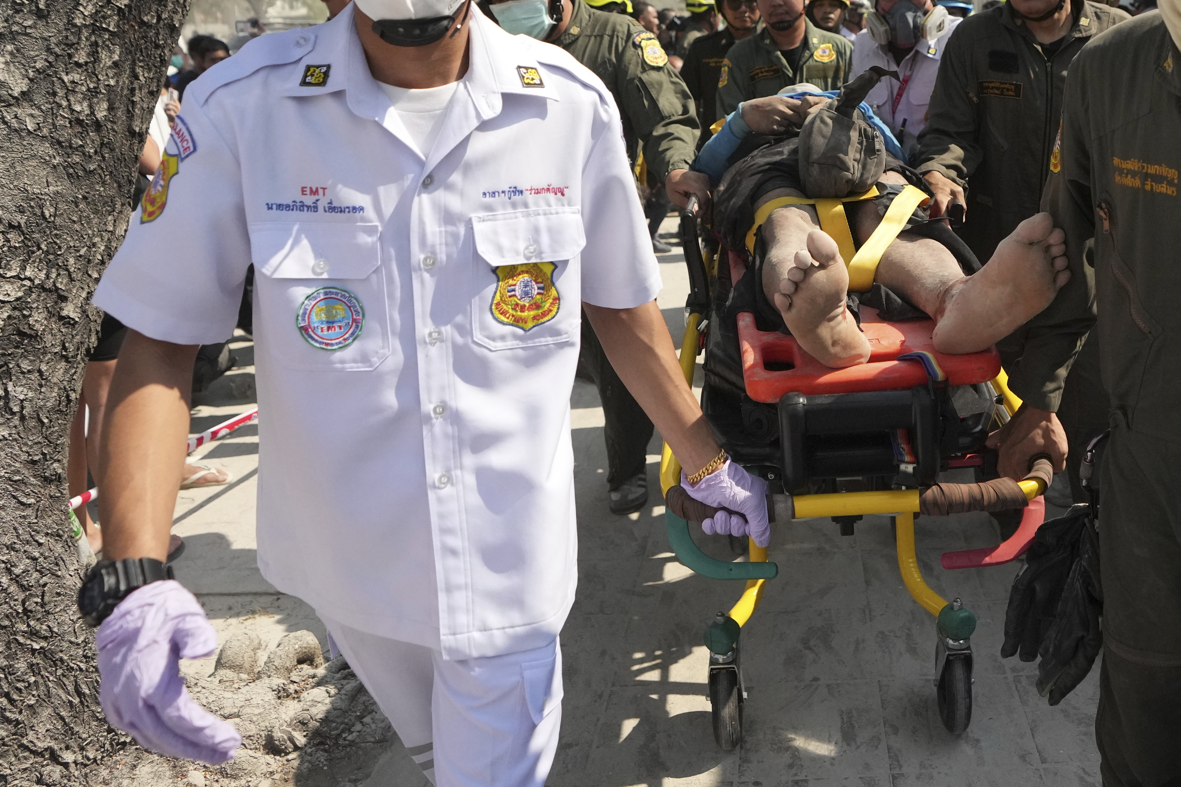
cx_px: 803
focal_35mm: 30
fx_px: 984
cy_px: 267
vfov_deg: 43.1
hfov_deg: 60.2
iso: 2500
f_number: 2.8
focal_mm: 16
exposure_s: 1/32000
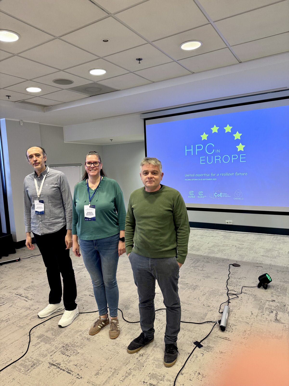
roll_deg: +3.0
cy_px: 193
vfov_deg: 71.6
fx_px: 267
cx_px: 144
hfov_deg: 56.8
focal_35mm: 24
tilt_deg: -6.8
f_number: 1.78
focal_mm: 6.76
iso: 200
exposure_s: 1/50
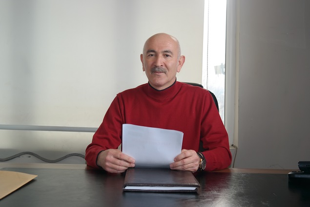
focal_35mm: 46
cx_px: 155
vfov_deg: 29.2
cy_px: 104
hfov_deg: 42.8
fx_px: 396
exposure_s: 1/30
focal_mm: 30
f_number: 4.5
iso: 200
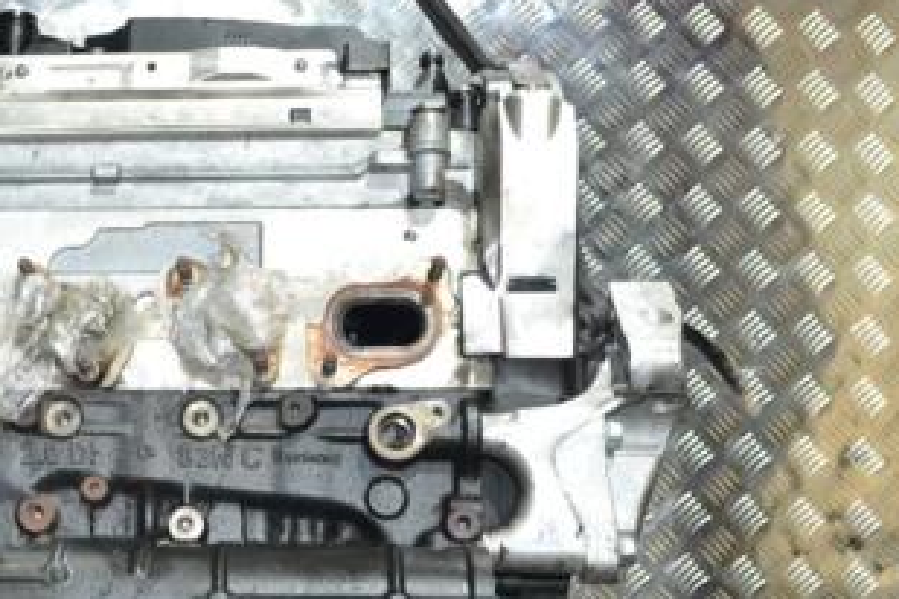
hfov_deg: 30.6
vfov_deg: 20.8
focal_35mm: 64
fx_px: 1598
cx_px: 172
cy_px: 547
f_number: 3.8
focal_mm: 22
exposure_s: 1/60
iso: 2000
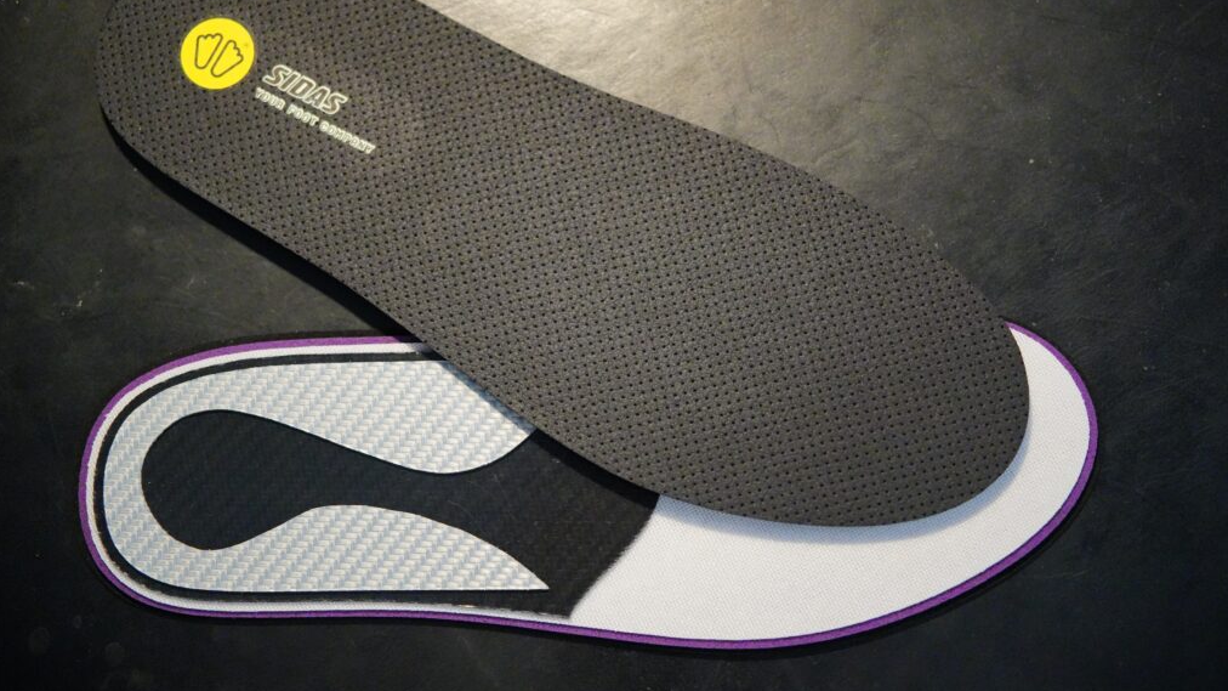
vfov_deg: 22.6
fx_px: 1726
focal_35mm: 53
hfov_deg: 39.2
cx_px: 616
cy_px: 314
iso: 10000
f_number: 2.8
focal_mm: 50
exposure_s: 1/100
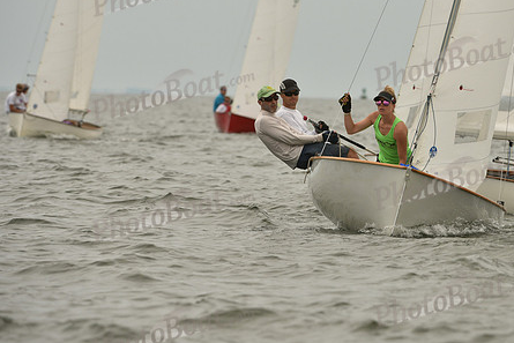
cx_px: 315
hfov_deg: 4.7
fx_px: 6327
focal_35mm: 443
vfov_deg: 3.1
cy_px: 137
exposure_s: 1/1250
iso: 320
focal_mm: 340
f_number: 7.1
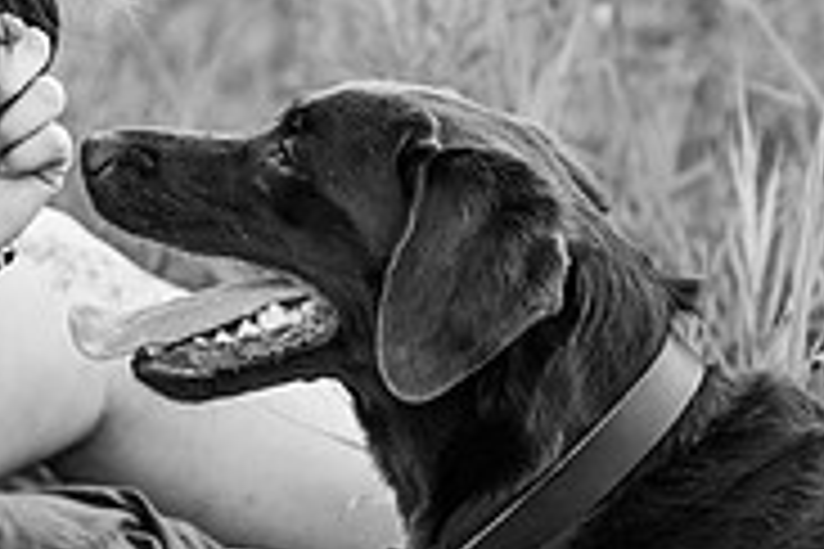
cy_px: 281
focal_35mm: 130
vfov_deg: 10.5
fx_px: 2975
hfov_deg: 15.4
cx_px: -27
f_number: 2.8
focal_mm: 41
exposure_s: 1/500
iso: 320
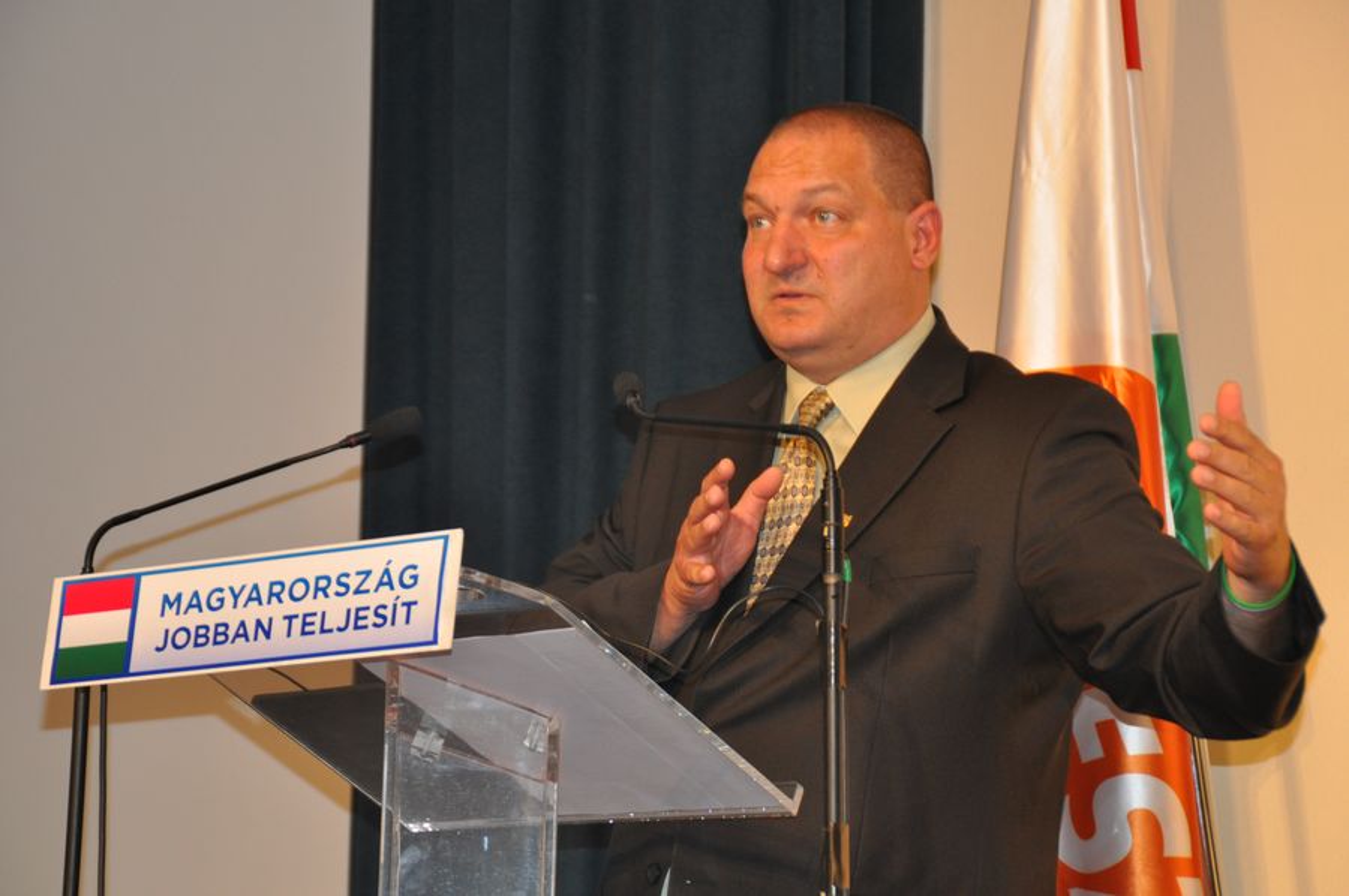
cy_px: 448
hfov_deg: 17.1
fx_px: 4492
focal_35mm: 120
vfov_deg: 11.4
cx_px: 674
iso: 800
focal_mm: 80
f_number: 5.6
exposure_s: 1/60
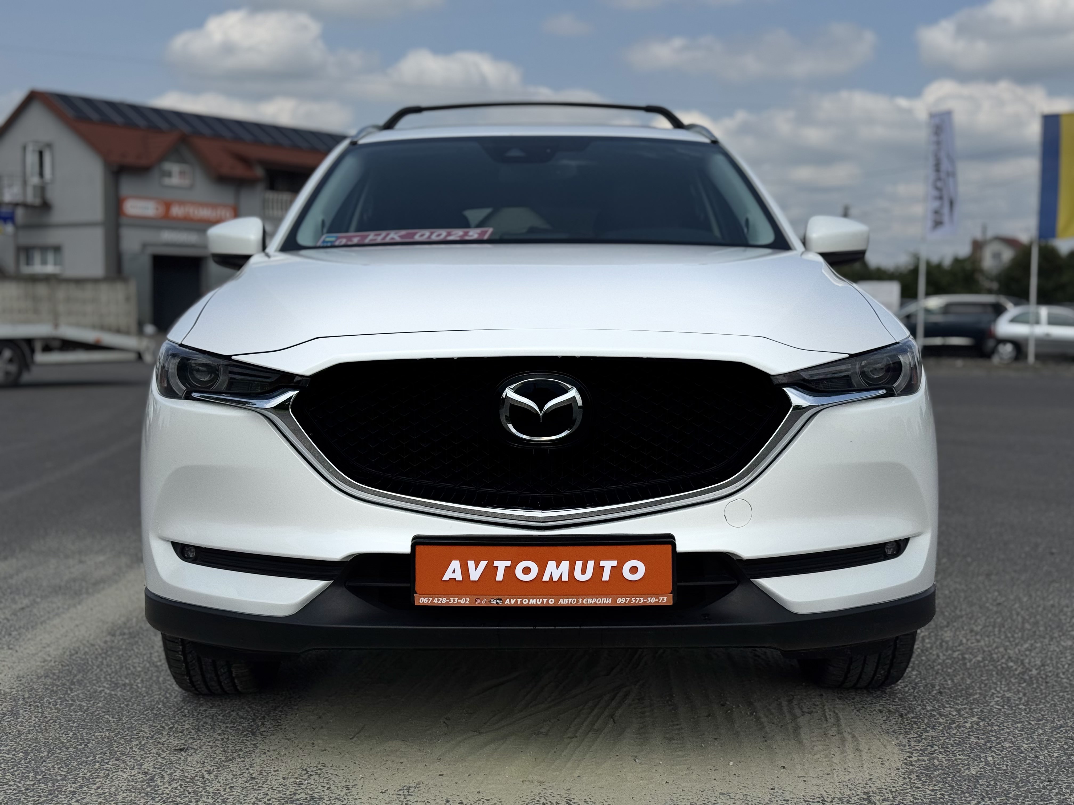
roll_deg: -0.6
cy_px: 402
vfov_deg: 30.3
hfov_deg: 39.7
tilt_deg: -2.7
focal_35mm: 48
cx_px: 537
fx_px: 1489
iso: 64
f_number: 1.78
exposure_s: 1/15385
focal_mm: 6.76
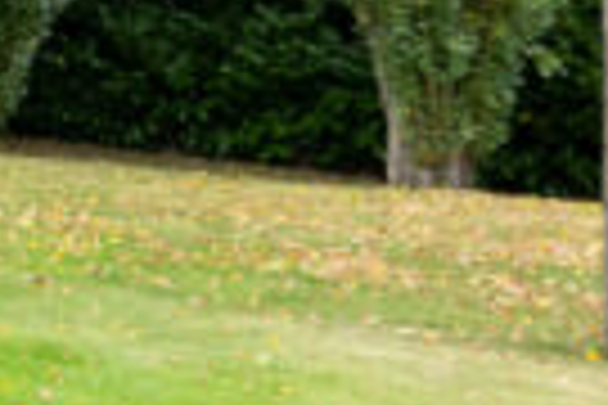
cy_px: -241
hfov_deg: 9.5
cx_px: -1414
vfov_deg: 9.1
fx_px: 2466
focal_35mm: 146
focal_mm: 19
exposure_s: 1/100
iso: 200
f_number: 8
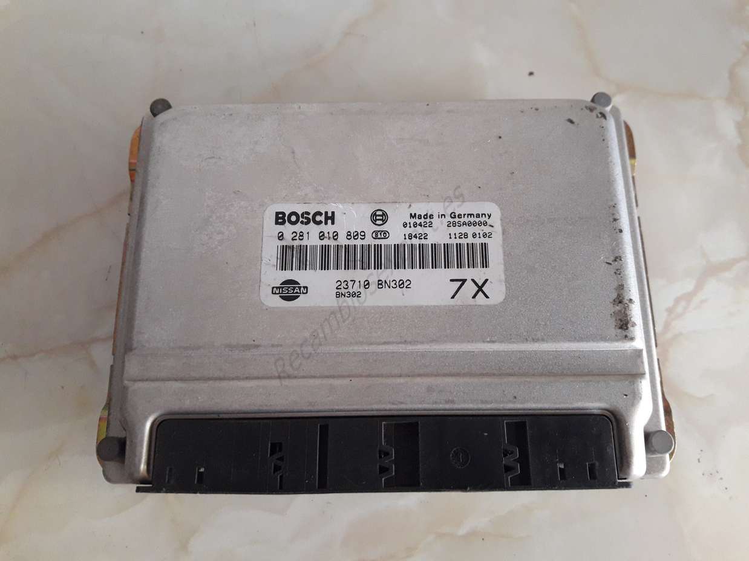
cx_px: 374
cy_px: 280
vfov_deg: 49.7
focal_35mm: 28
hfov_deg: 63.5
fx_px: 606
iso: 200
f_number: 1.9
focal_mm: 3.7
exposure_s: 1/17
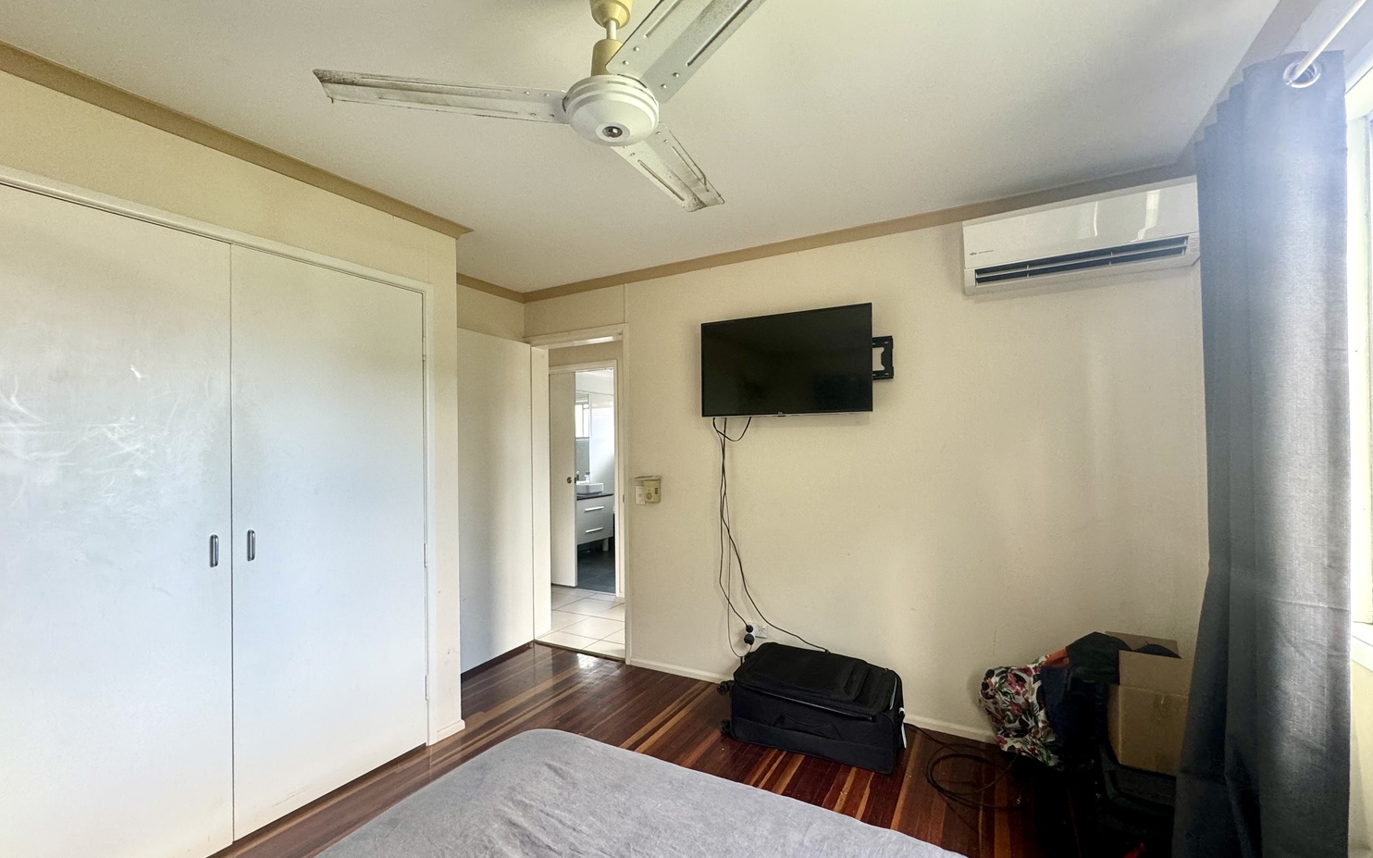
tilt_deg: +0.5
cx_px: 692
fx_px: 561
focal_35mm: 15
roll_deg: +1.4
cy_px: 445
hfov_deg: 101.5
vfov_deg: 74.7
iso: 200
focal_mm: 2.22
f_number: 2.2
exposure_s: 1/100
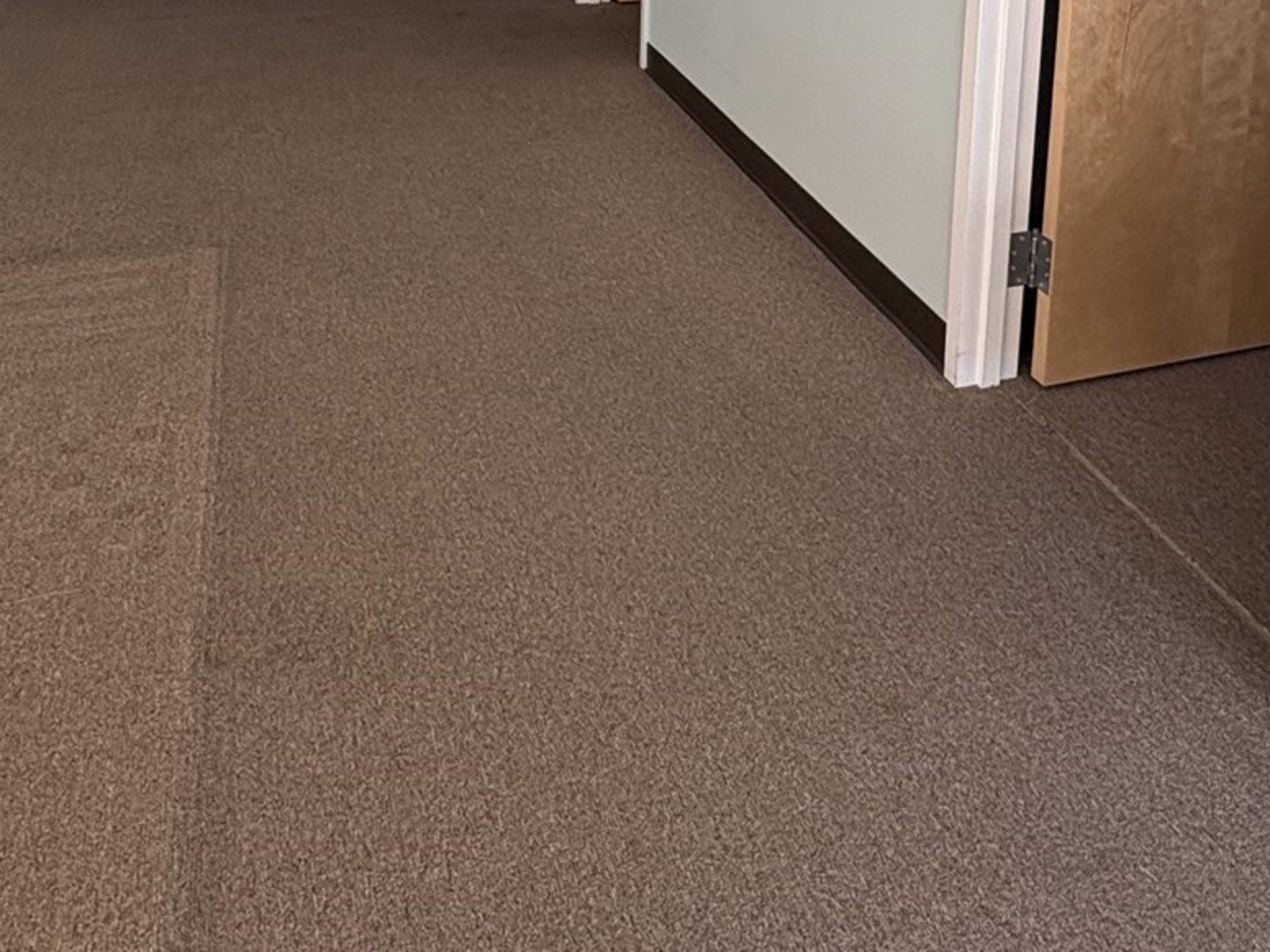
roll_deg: -2.7
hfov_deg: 49.6
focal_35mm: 37
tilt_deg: -9.0
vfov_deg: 33.2
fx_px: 1357
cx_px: 795
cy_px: -123
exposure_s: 1/99
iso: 125
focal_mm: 2.22
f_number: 2.2
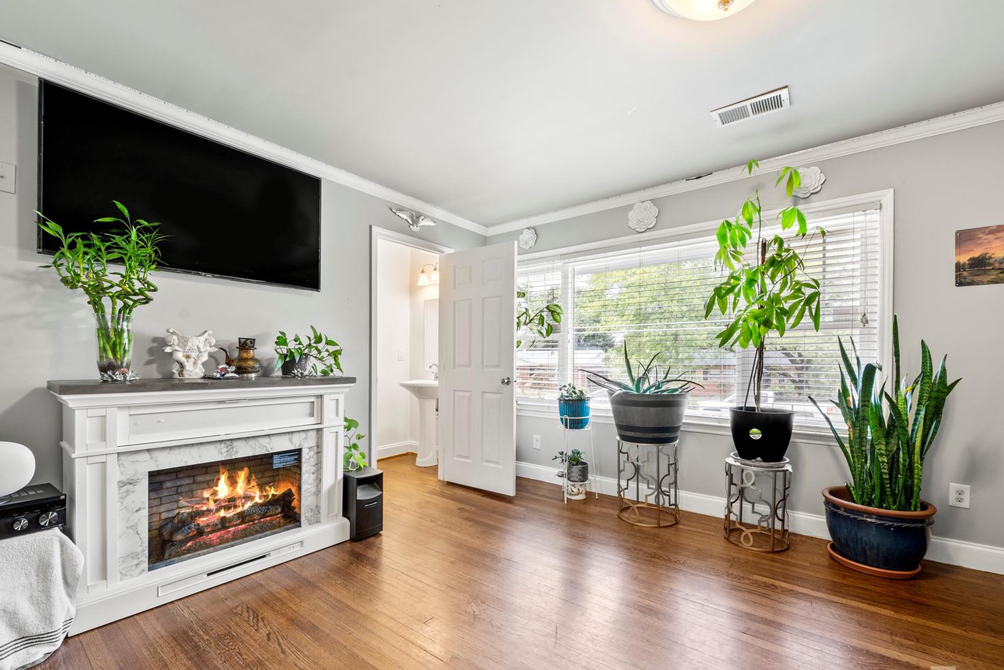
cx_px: 505
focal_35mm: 15
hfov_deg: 100.4
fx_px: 418
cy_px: 363
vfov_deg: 77.2
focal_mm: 12
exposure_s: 5
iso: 100
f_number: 9
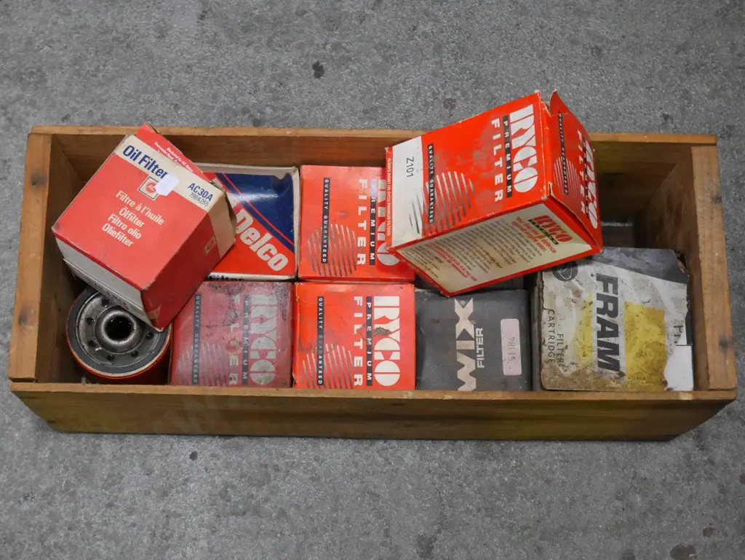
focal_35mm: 64
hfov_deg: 30.3
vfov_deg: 22.9
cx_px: 372
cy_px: 280
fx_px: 1378
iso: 3200
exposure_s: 1/40
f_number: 5.6
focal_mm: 32
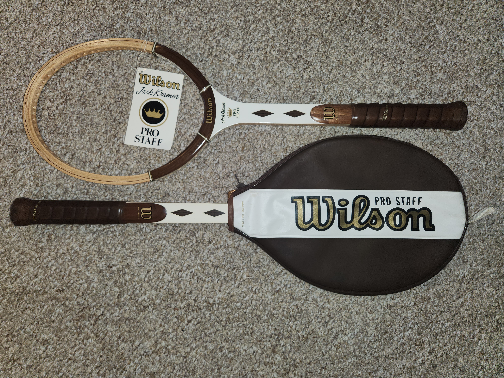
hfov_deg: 73.9
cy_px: 189
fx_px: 335
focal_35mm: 23
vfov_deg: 58.9
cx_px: 252
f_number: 1.8
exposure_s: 1/60
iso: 50
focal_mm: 5.4
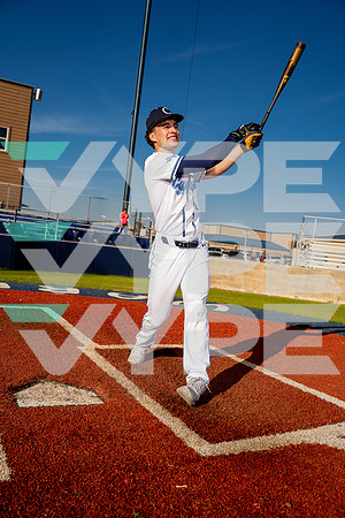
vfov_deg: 60.3
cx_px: 172
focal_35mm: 31
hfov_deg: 42.3
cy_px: 259
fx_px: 446
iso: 100
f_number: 4
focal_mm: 31
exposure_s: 1/1250
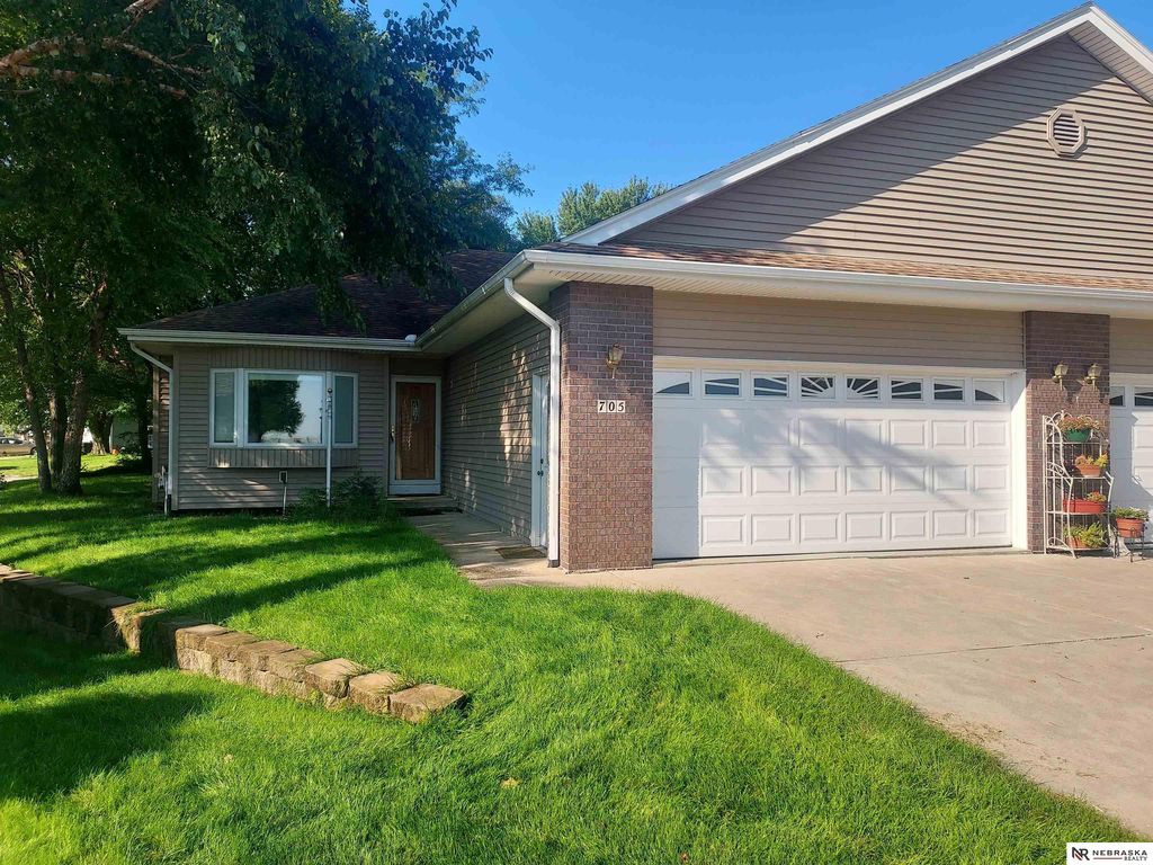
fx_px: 799
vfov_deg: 56.8
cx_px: 576
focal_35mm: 24
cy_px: 432
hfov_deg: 71.6
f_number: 1.8
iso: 40
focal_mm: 4.6
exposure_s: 1/717
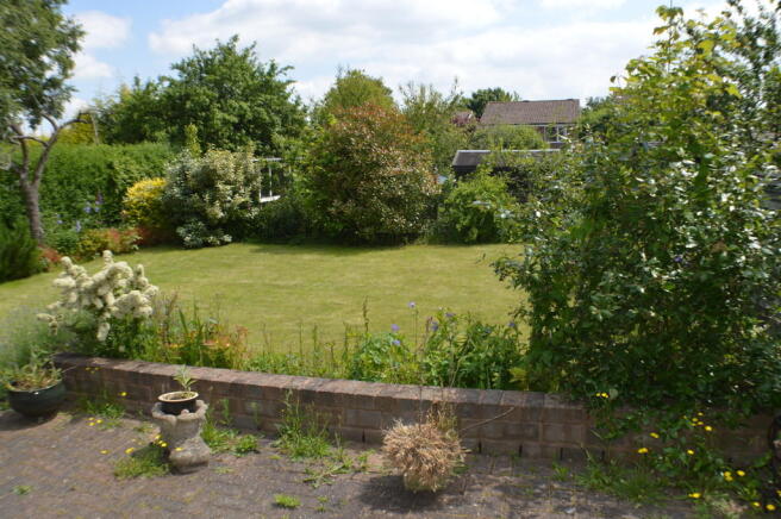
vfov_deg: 36.8
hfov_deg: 53.2
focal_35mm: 36
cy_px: 260
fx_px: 780
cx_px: 390
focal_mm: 24
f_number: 7.1
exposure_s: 1/200
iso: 100
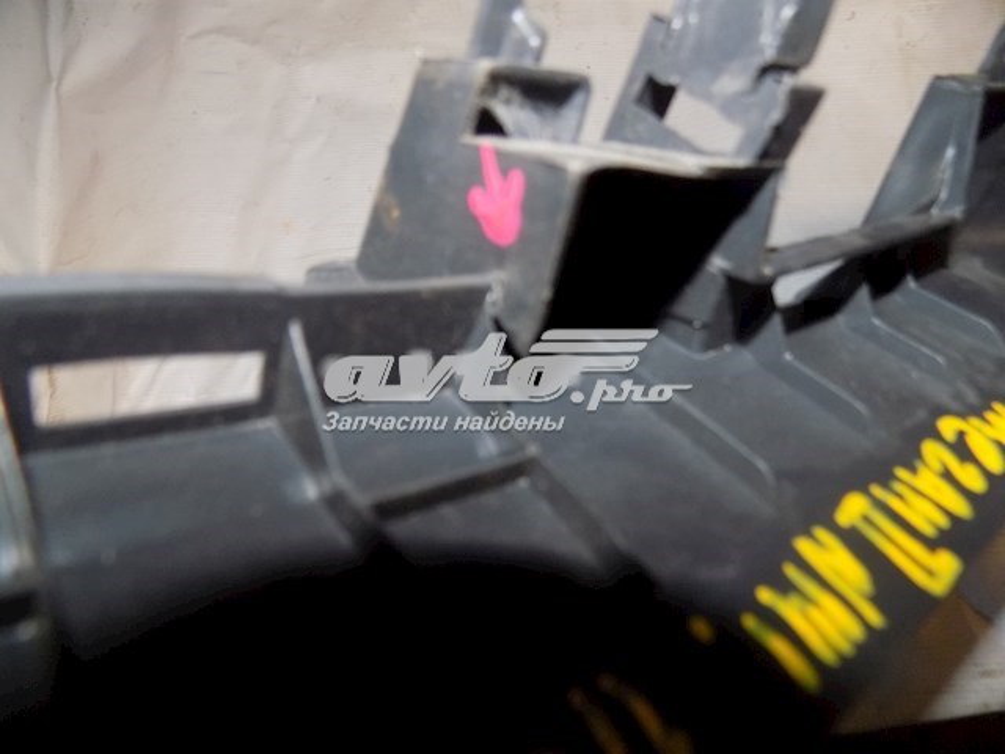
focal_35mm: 23
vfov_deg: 58.9
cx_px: 502
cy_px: 377
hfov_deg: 73.9
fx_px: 668
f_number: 3.1
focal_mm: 4
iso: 200
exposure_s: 1/30
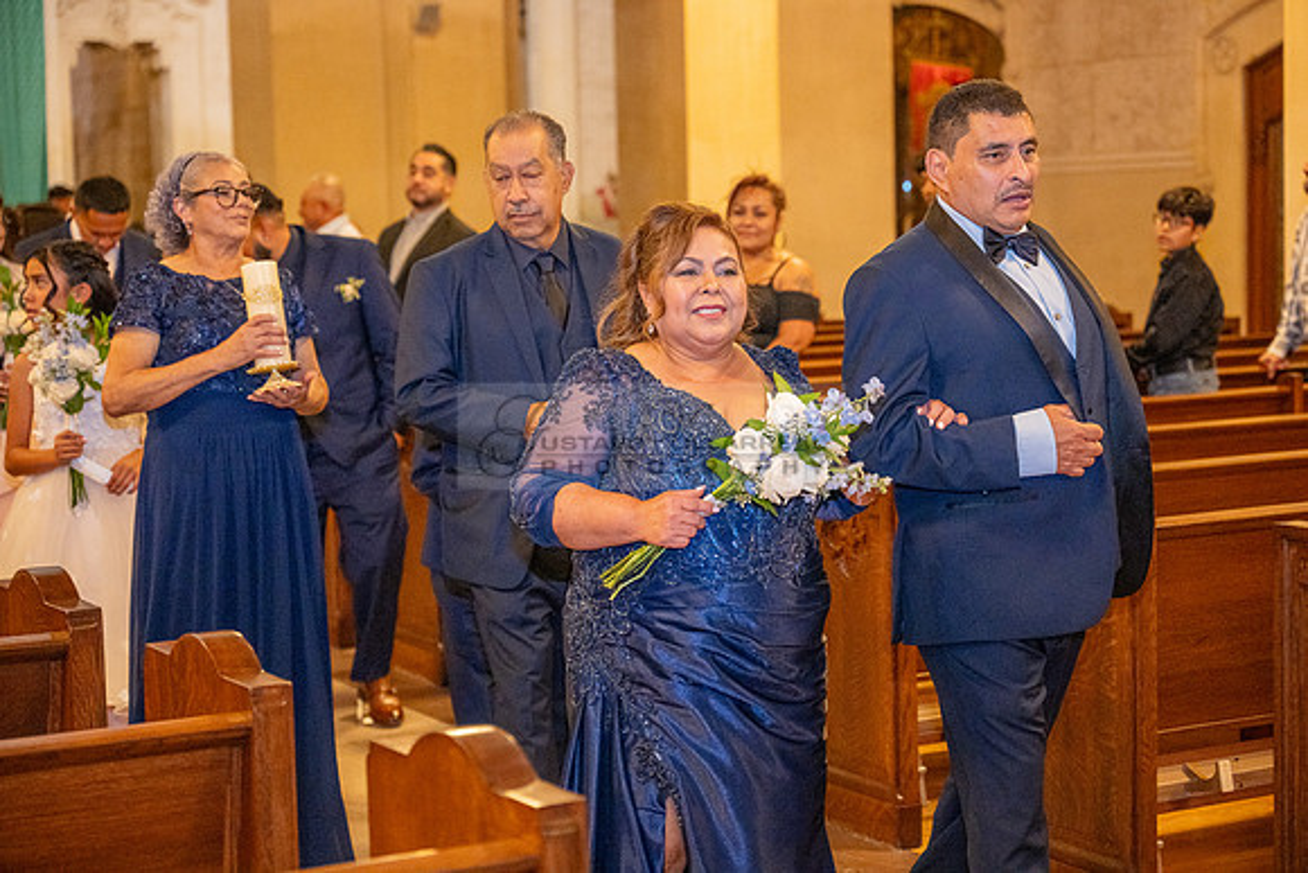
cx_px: 654
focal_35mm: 70
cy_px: 436
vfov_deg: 19.5
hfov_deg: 28.8
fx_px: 2544
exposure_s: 1/200
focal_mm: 70
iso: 2000
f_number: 3.5
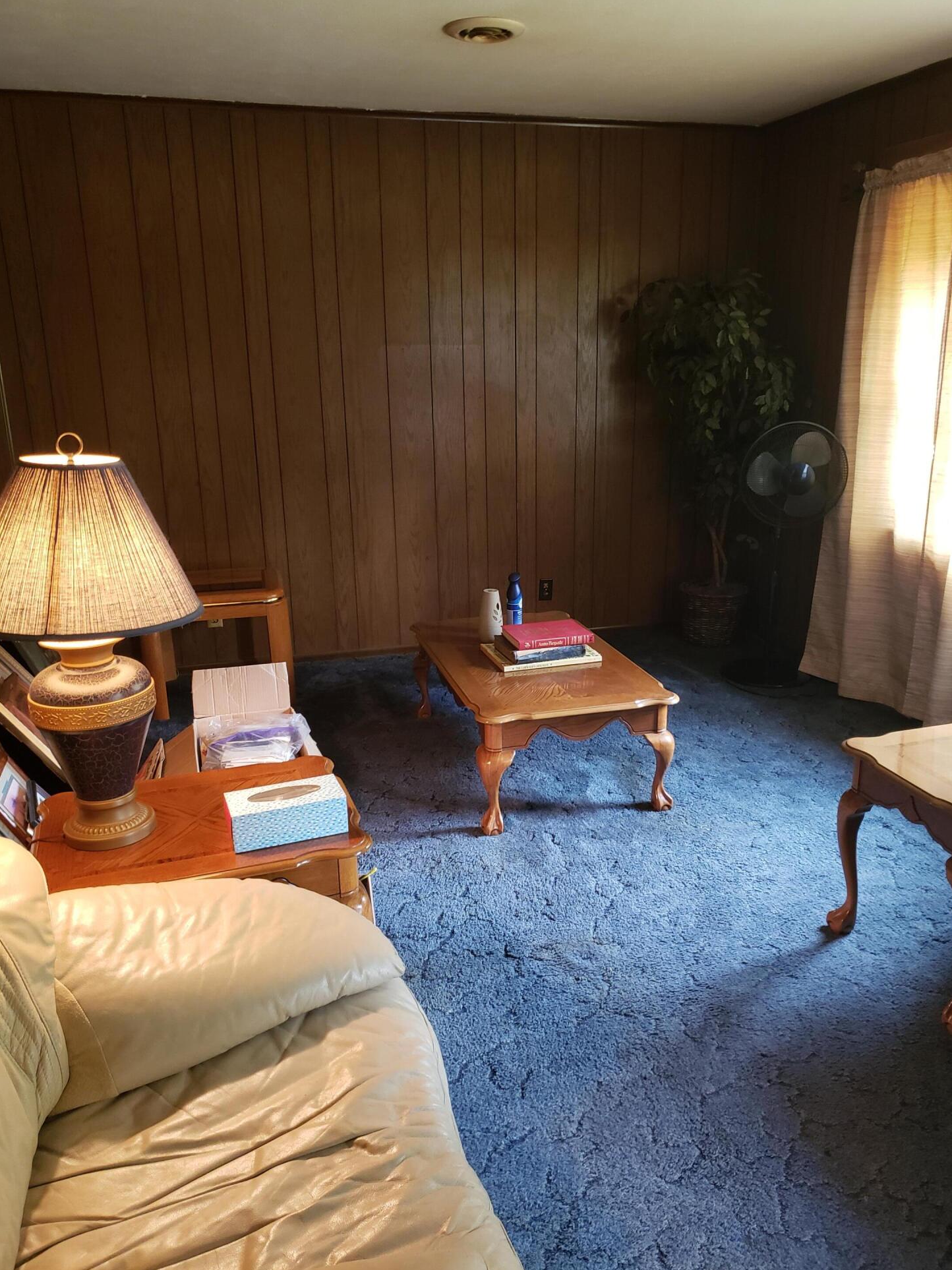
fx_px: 990
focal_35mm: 27
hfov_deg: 51.3
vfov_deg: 65.3
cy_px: 614
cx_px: 492
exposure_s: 1/17
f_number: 1.5
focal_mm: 4.3
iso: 250
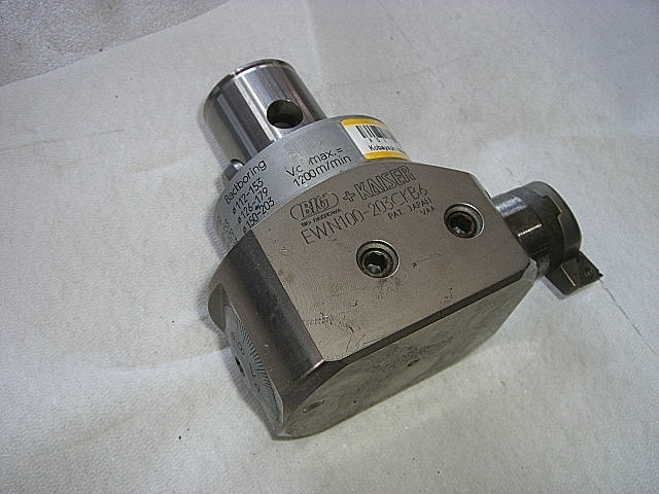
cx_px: 330
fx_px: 723
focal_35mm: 38
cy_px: 247
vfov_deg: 37.7
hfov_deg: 49.0
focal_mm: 6.2
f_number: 4.3
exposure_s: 1/100
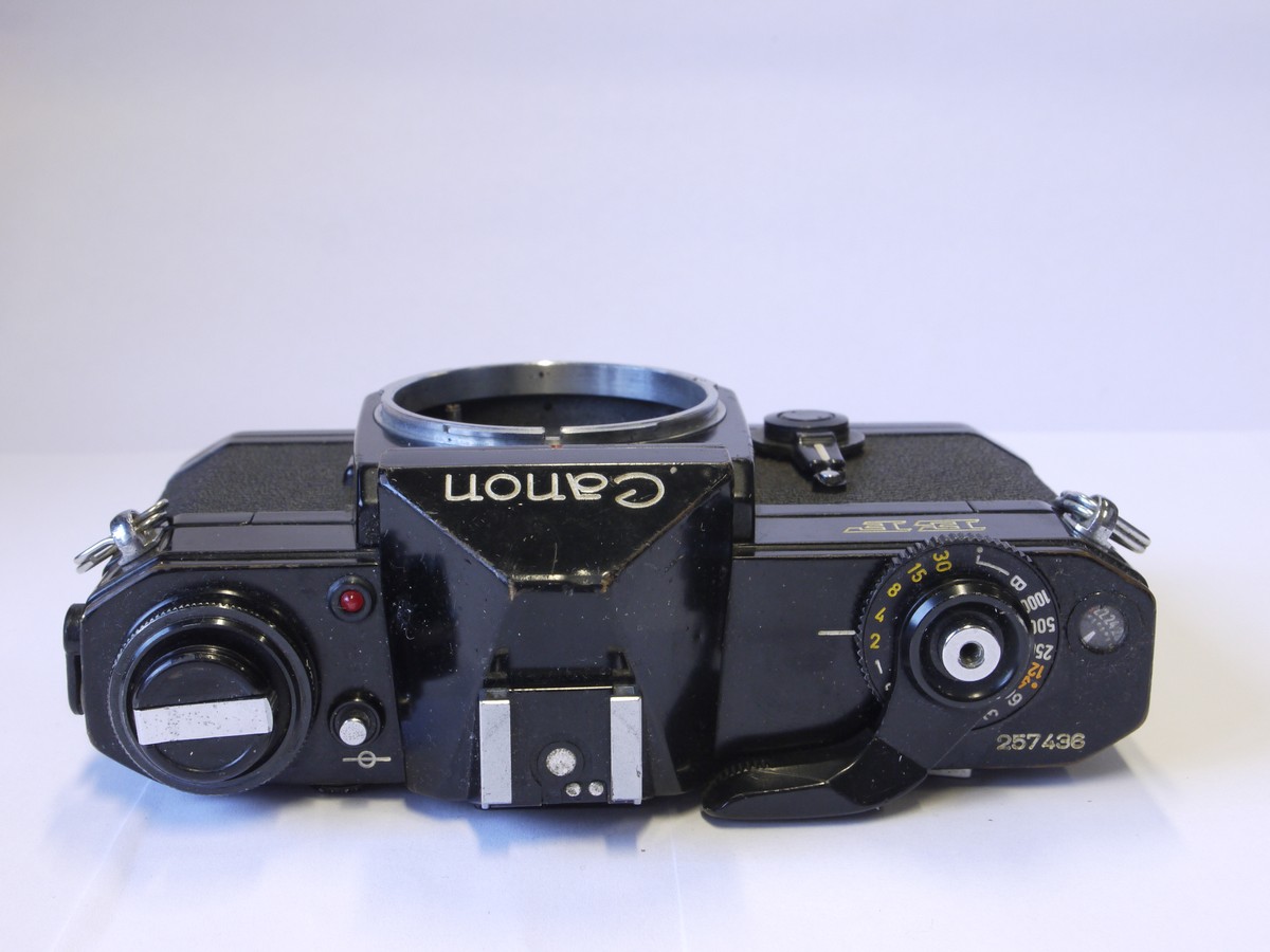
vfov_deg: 27.0
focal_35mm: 54
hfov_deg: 35.5
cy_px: 476
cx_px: 635
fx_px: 1981
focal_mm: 27
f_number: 11
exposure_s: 1/8
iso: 400
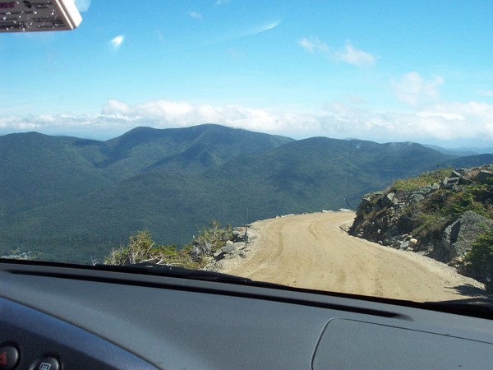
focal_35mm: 38
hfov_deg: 49.0
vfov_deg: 37.7
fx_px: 541
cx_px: 246
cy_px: 185
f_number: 4.8
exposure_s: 1/500
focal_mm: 8
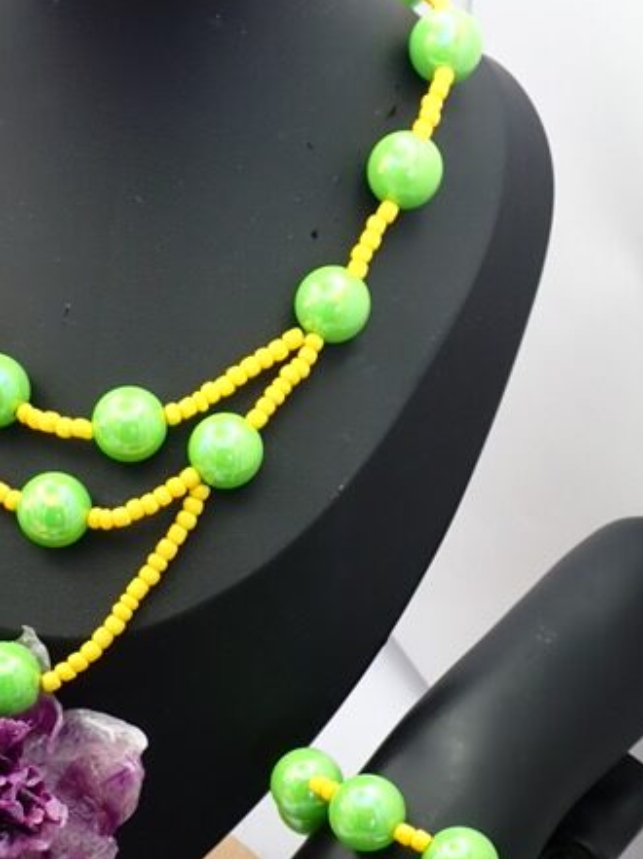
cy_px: 672
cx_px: 240
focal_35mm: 69
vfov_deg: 27.7
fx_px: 1711
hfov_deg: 21.2
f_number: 2.7
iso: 160
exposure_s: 1/80
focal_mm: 6.83
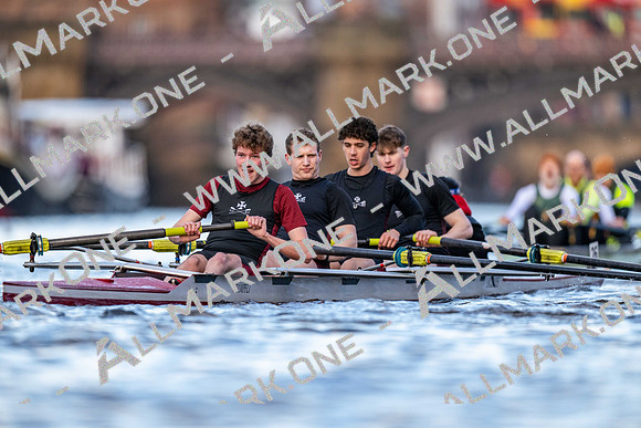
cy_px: 214
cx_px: 320
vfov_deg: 2.3
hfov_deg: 3.4
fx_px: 10685
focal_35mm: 600
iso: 1600
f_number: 4
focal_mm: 600
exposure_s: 1/2500
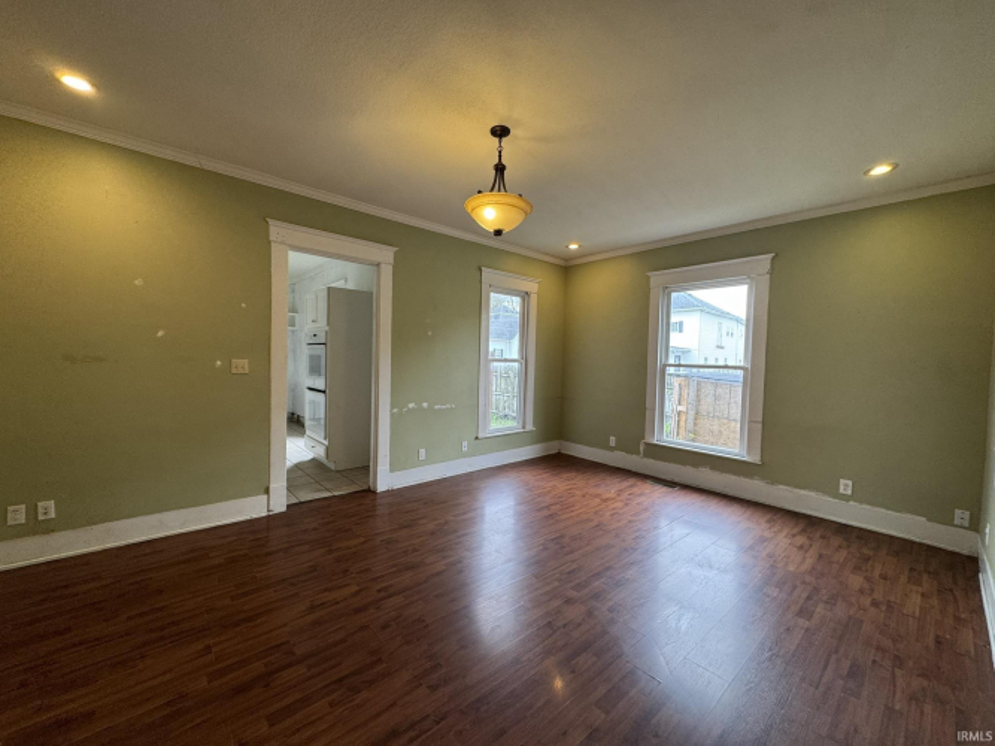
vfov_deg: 85.7
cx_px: 498
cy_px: 373
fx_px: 402
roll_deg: -1.8
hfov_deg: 102.1
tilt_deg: -1.9
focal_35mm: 14
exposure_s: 1/120
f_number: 2.2
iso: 125
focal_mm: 2.22
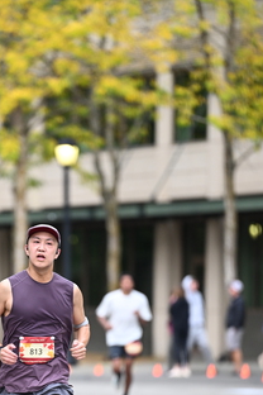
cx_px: 45
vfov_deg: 5.8
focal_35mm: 353
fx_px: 3868
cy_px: 308
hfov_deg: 3.9
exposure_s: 1/1600
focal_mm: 200
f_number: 2.8
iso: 1000
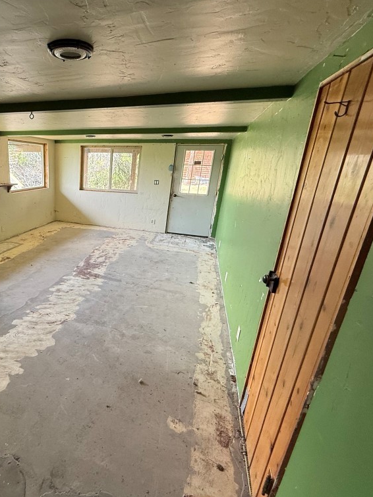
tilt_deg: -17.1
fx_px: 273
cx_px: 85
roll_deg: -1.8
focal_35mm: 19
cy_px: 250
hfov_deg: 63.8
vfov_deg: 84.7
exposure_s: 1/99
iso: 320
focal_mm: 2.22
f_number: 2.2
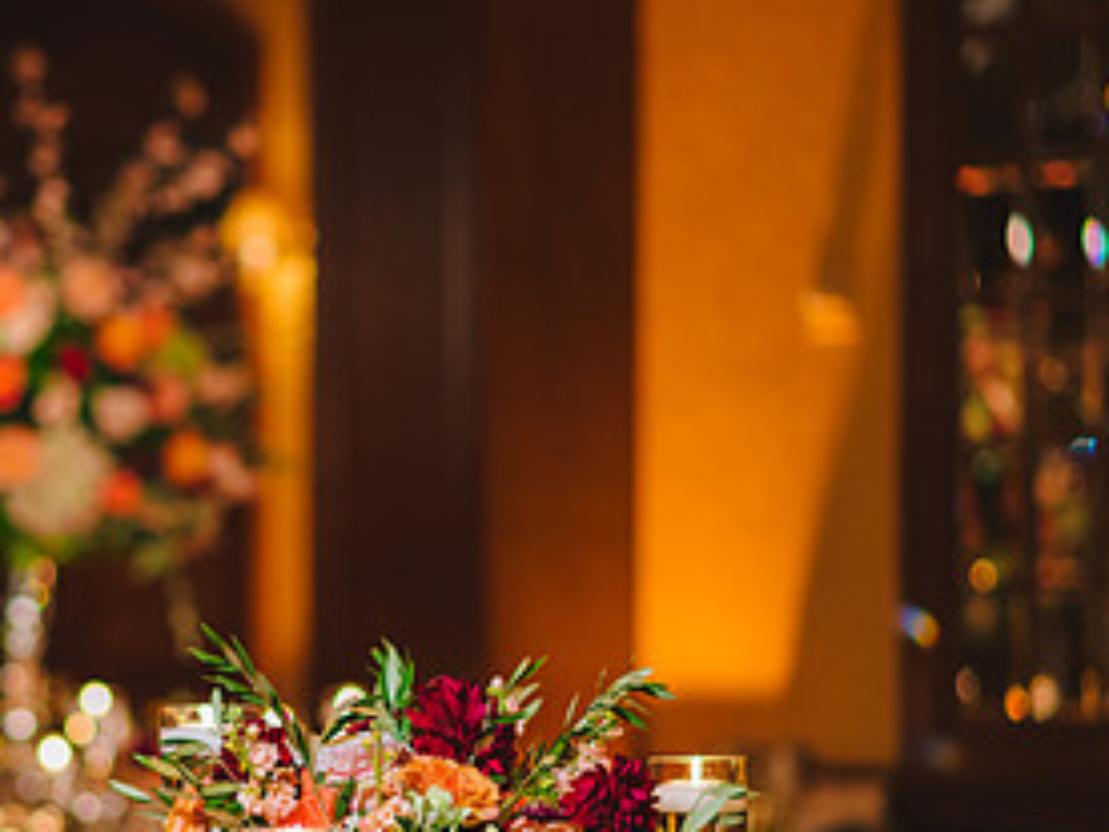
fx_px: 5510
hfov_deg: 11.5
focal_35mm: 172
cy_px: 621
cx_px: 221
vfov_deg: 8.6
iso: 1000
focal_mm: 85
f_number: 2
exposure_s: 1/160
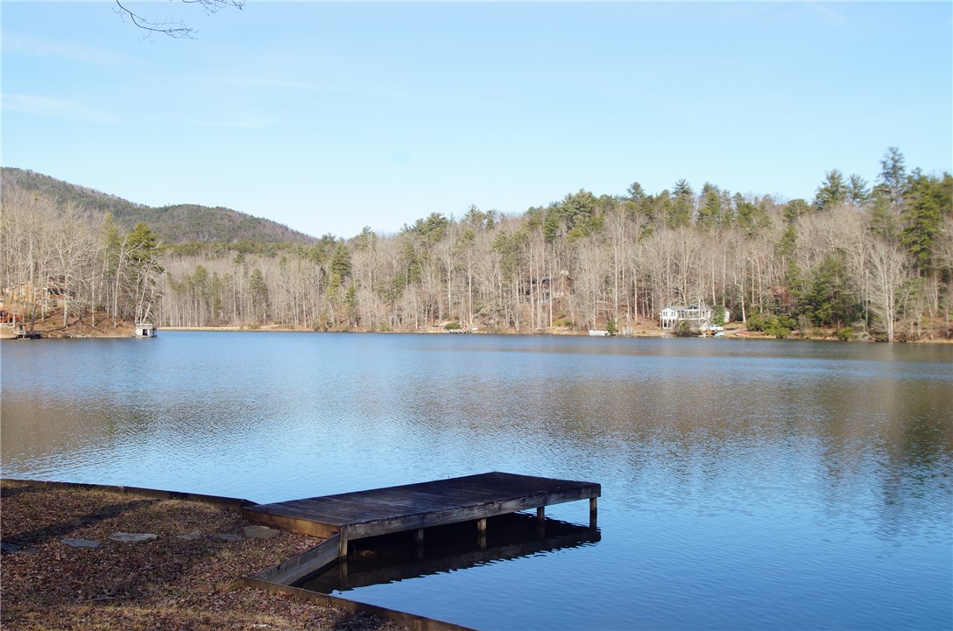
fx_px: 1030
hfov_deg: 49.6
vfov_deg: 34.1
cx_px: 476
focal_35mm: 39
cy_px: 316
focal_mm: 26
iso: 100
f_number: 10
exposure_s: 1/100
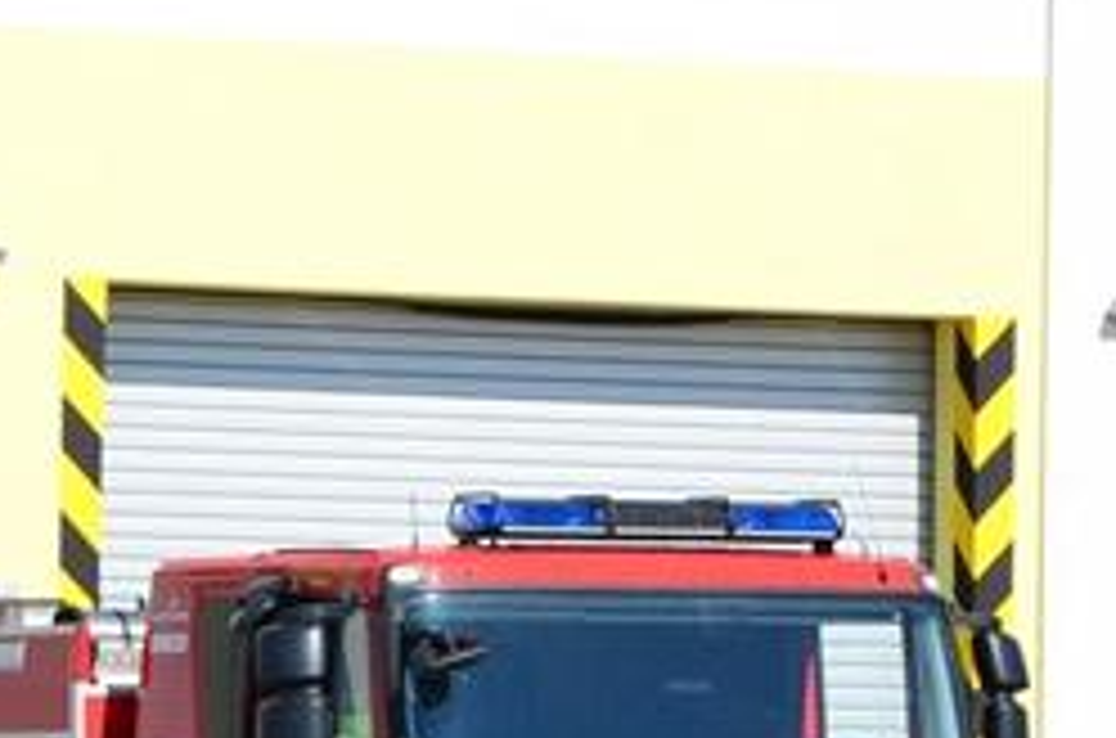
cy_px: 664
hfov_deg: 6.5
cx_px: 135
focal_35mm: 315
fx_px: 9740
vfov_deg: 4.3
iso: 200
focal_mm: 52
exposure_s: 1/320
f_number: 9
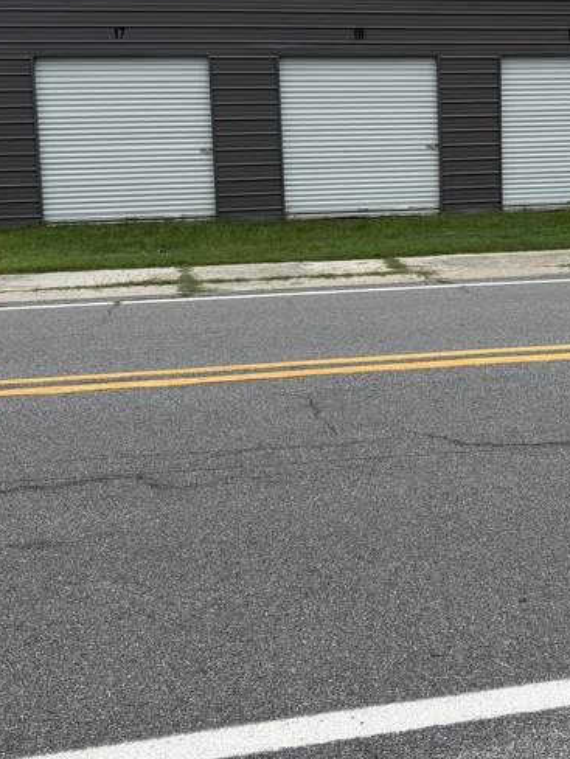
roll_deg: +0.0
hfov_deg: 27.7
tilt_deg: -5.3
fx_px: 1119
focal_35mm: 51
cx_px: 492
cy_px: 213
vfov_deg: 36.8
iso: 50
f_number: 1.6
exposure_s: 1/1196
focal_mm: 5.96
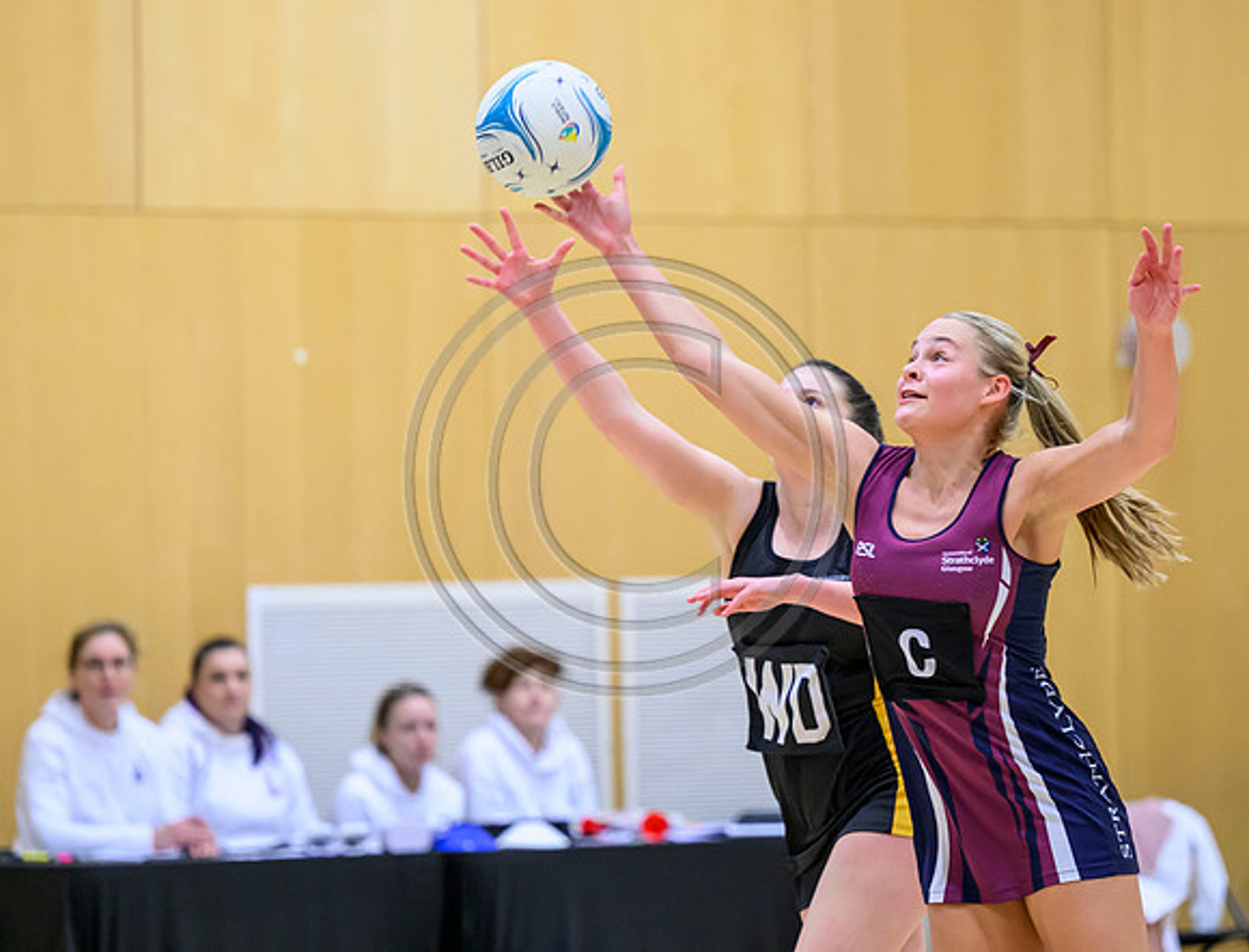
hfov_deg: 8.0
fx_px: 8929
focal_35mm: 246
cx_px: 757
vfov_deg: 6.1
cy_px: 480
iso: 3200
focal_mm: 155
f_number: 2.8
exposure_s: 1/1000
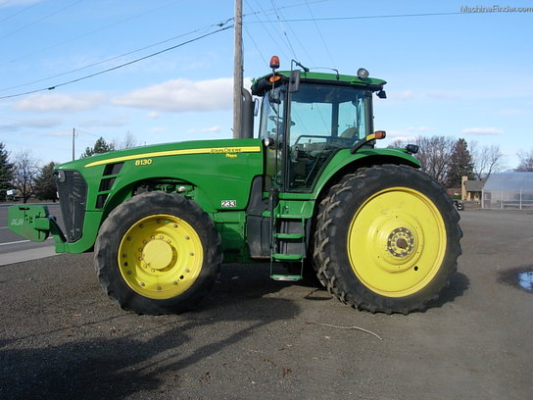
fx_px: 585
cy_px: 200
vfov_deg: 37.7
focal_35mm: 38
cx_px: 266
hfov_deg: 49.0
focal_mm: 7.8
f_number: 4.8
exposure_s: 1/418
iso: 64
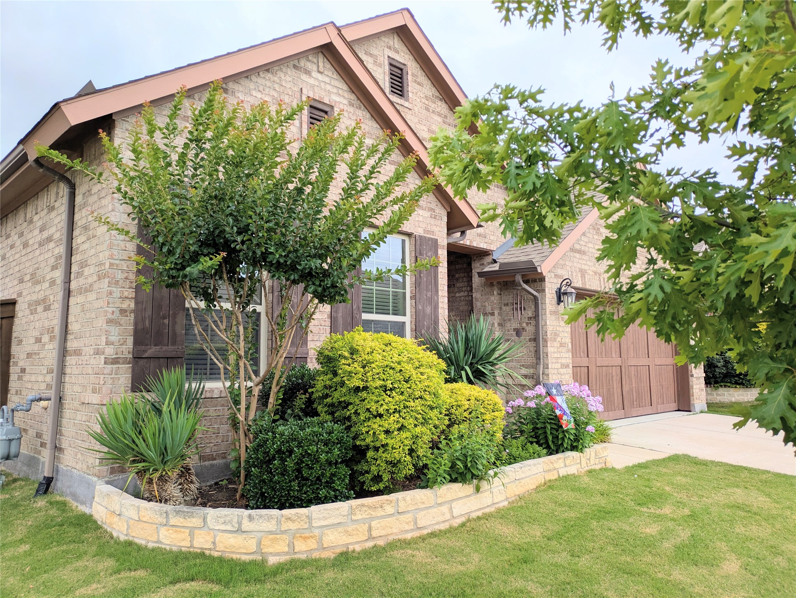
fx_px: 575
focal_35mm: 25
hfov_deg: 69.4
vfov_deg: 54.9
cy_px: 299
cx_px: 398
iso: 49
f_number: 1.89
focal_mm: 5.43
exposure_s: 1/2632
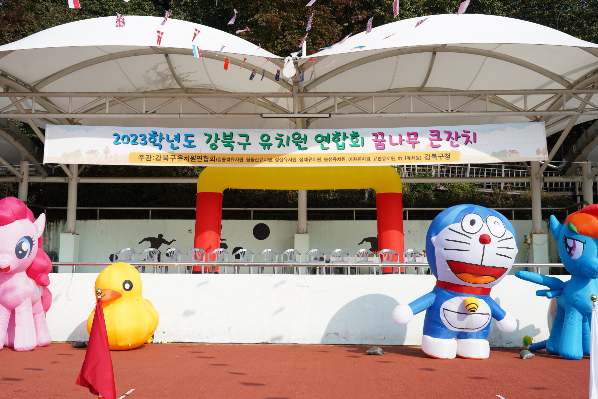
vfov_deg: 34.2
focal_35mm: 39
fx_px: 648
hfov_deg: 49.6
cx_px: 299
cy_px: 200
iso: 100
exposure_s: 1/320
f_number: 6.3
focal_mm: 39
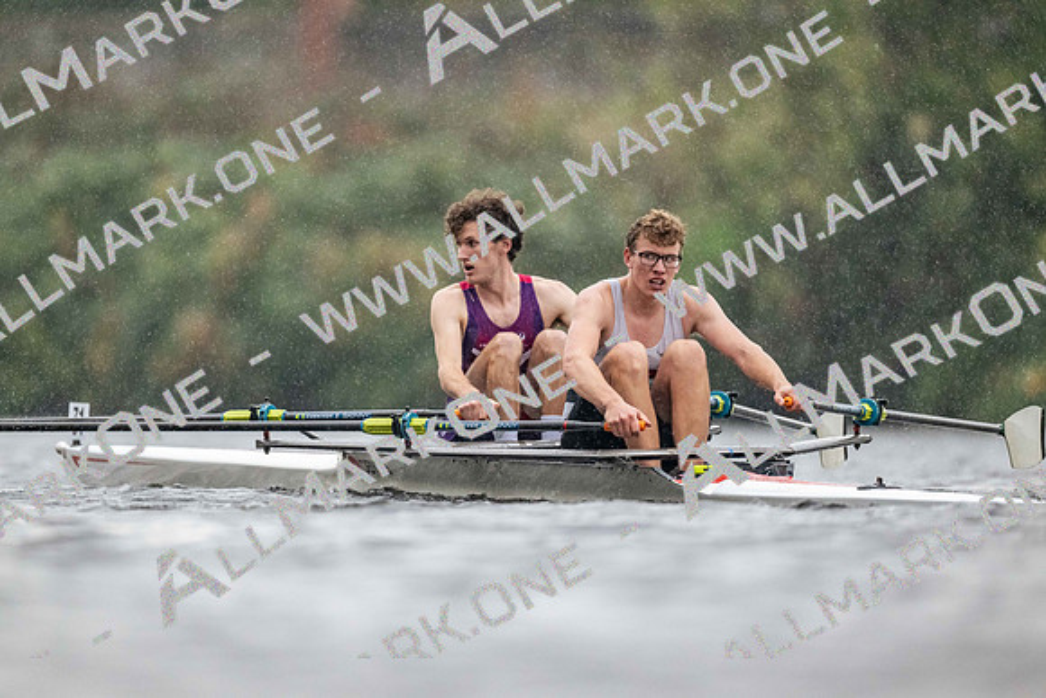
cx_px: 523
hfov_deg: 3.4
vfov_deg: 2.3
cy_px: 349
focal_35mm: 600
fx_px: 17437
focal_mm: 600
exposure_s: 1/2500
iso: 4500
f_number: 4
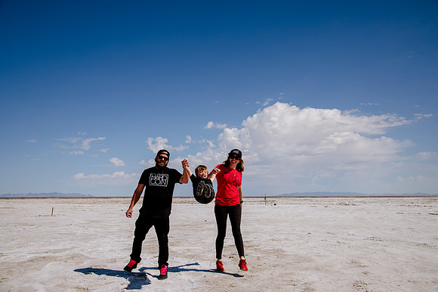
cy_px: 146
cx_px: 217
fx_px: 394
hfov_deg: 58.1
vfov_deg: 40.6
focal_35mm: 32
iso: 160
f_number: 6.3
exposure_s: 1/2000
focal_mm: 32
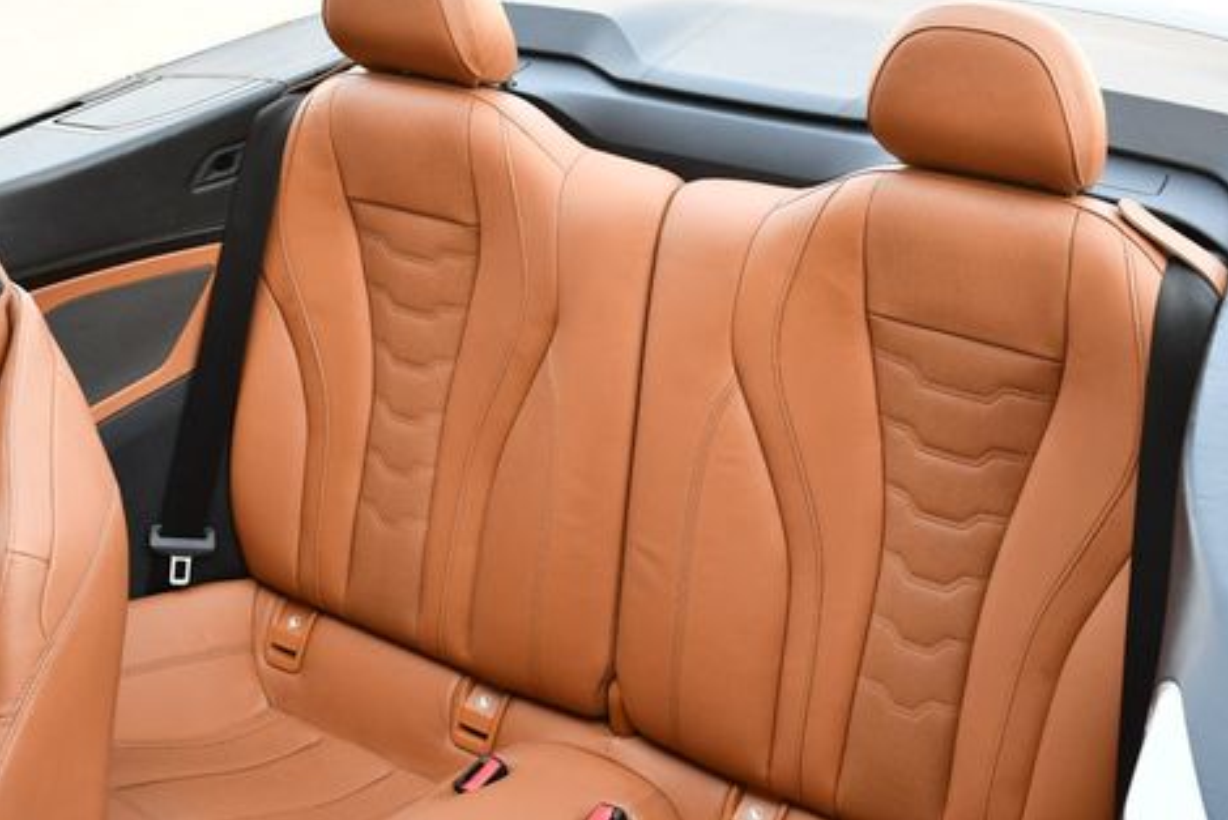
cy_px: 462
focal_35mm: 49
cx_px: 664
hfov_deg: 40.3
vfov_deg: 27.5
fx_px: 1672
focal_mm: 18
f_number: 4.5
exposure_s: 1/250
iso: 400
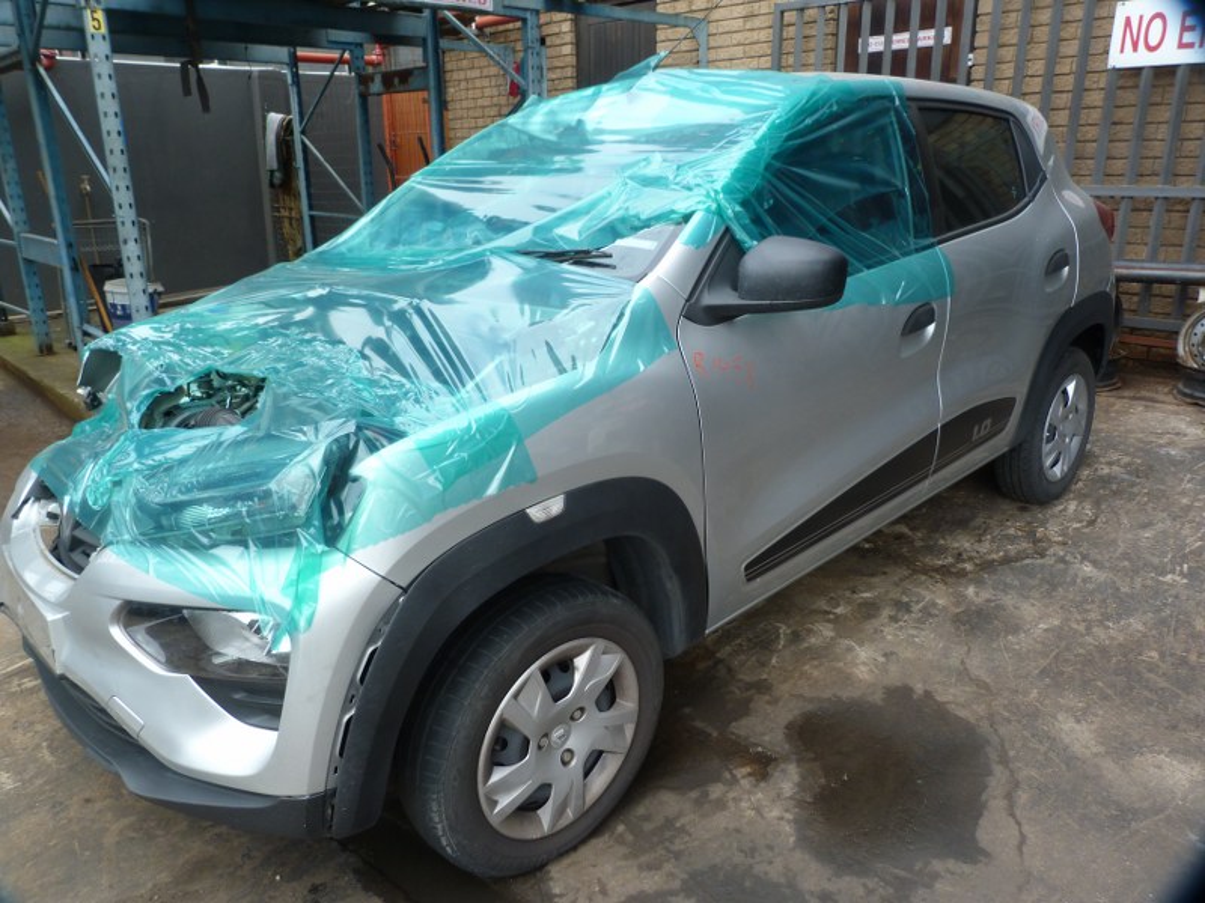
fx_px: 870
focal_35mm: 25
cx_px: 602
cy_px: 452
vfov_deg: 54.9
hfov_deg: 69.4
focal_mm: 4.5
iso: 80
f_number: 4
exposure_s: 1/125
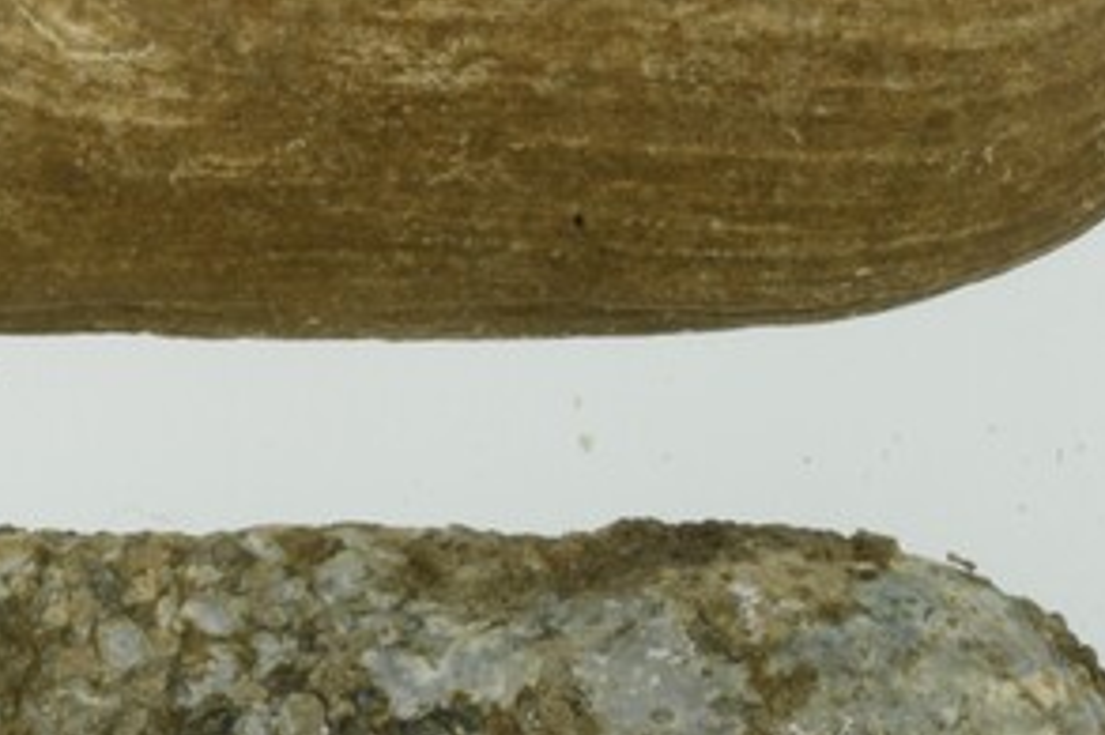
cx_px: -532
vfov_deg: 5.6
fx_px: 7546
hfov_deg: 8.2
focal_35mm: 246
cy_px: 450
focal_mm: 60
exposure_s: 1/10
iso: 100
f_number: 32
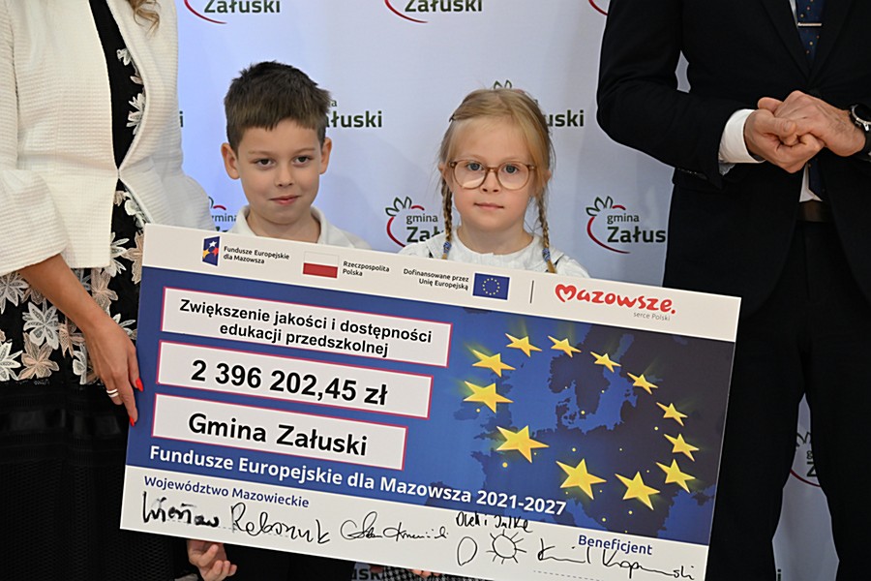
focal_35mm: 98
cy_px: 290
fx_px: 2371
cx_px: 436
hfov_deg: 20.8
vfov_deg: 14.0
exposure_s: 1/250
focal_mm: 98
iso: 3200
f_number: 6.3
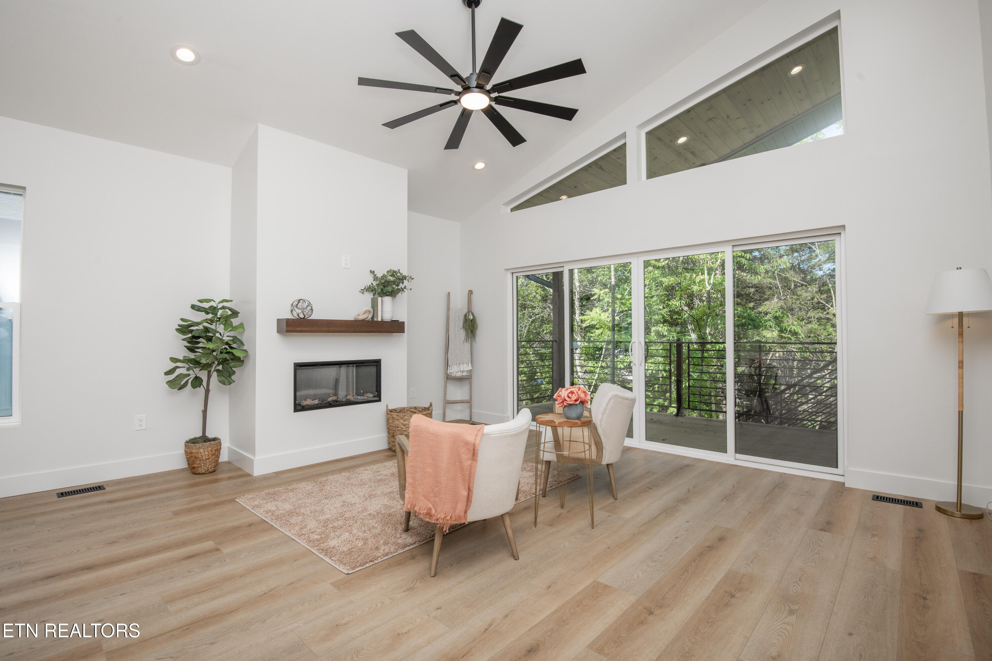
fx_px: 441
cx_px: 496
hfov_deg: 96.7
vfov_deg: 73.7
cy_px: 330
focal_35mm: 16
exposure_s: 1/250
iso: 400
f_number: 9
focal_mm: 16
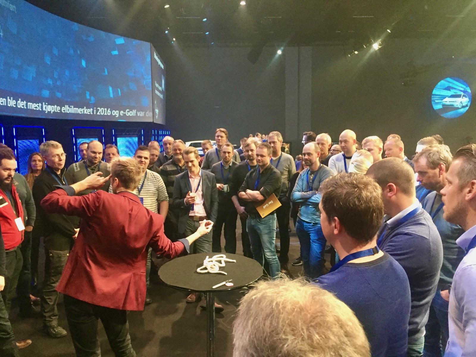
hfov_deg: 61.7
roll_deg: -0.2
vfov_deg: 48.2
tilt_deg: -5.6
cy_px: 178
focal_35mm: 29
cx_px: 238
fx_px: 399
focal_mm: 4.15
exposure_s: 1/25
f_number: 2.2
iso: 250
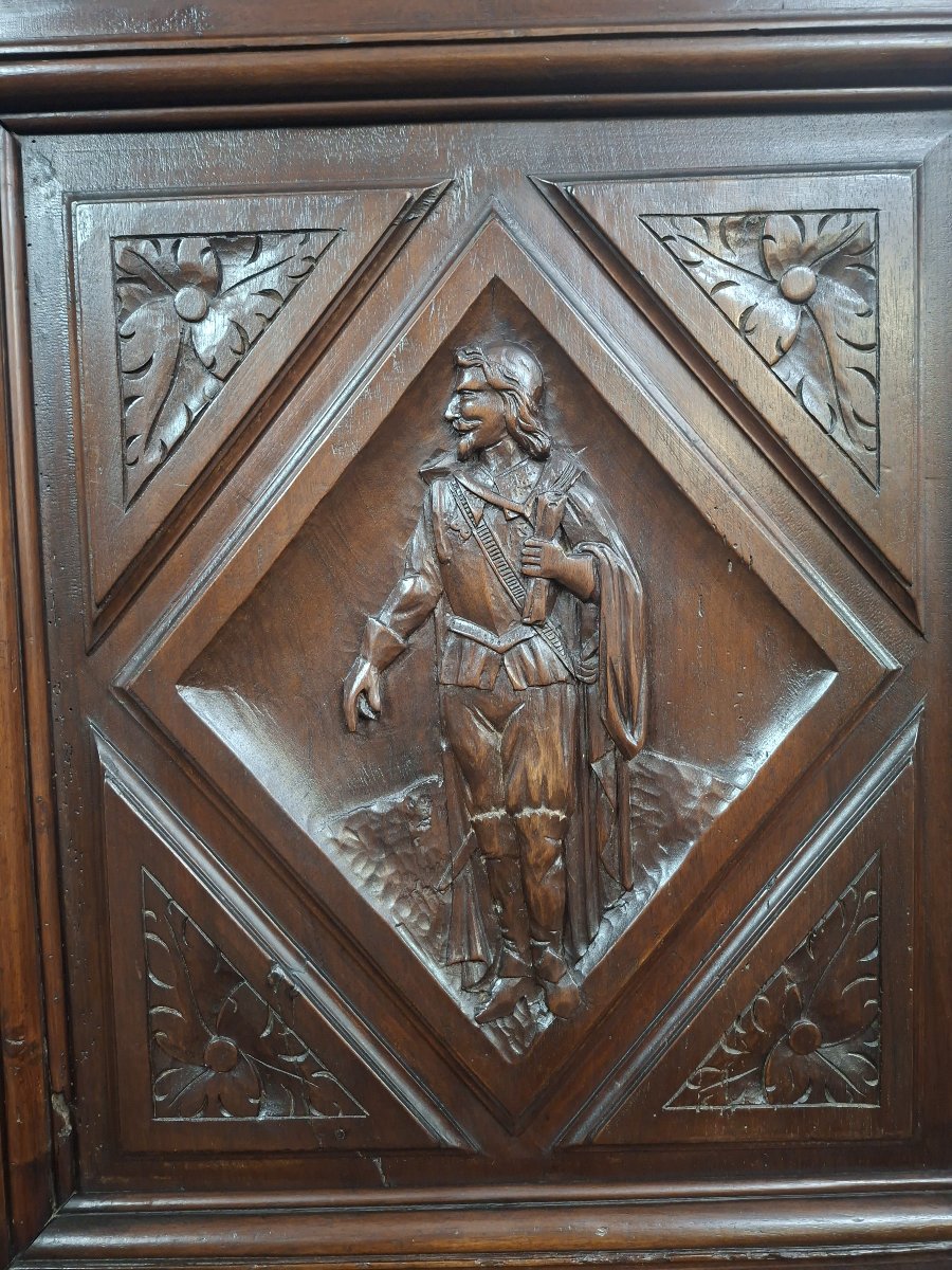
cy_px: 635
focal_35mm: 23
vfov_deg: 73.9
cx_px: 476
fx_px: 843
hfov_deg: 58.9
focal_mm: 5.54
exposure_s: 1/25
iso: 800
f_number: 1.8
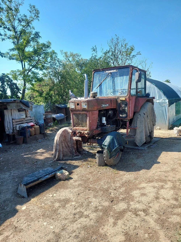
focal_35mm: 25
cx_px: 90
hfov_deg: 54.9
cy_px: 121
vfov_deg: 69.4
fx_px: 174
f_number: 1.8
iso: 40
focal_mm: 5.23
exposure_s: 1/769
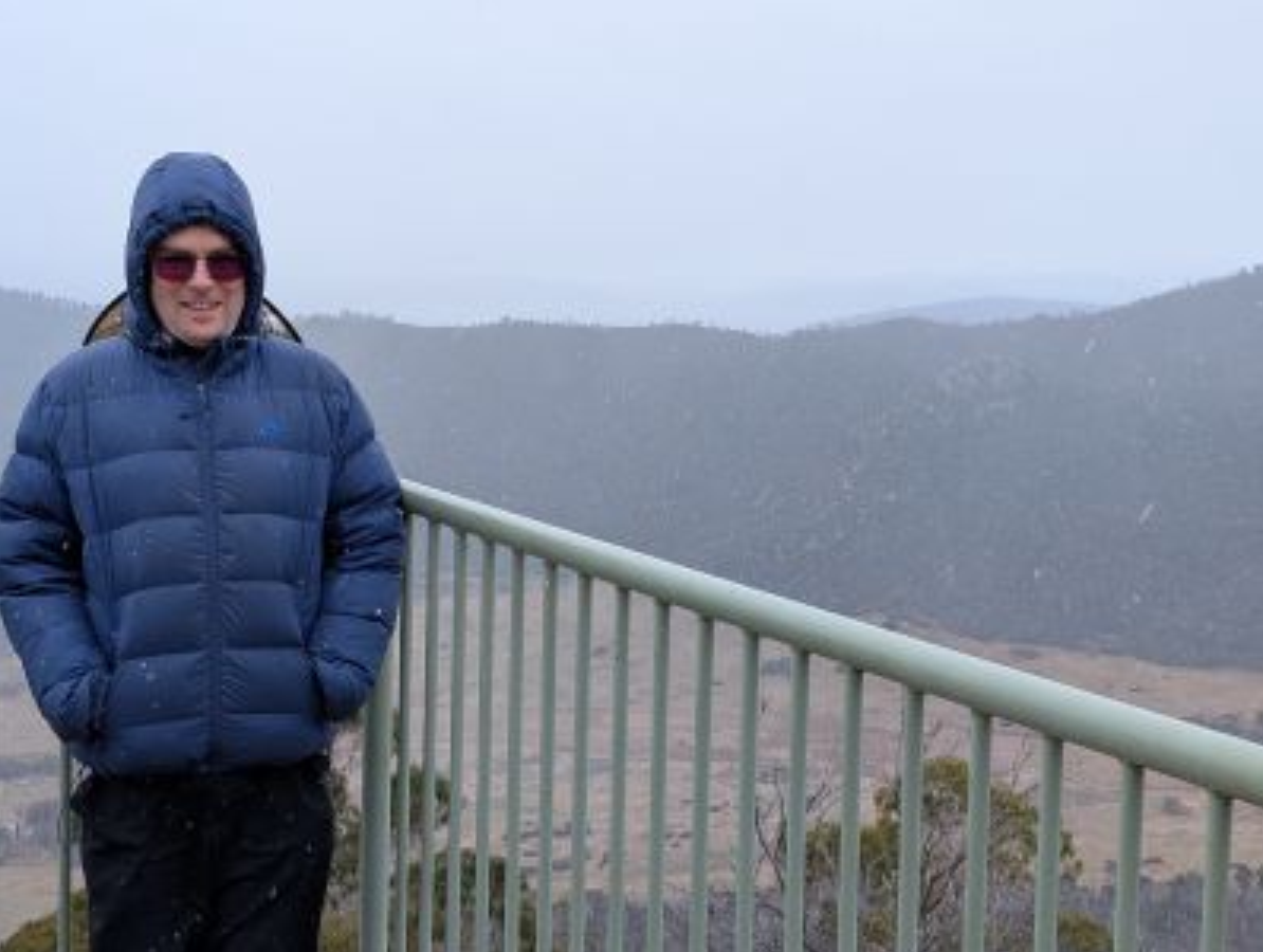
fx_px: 2157
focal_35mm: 59
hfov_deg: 32.6
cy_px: 519
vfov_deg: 24.9
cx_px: 601
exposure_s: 1/310
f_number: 1.68
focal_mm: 6.9
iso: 21
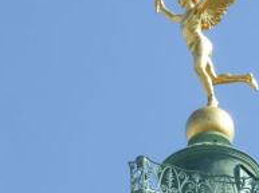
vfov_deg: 3.8
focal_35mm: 392
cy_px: 110
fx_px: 2928
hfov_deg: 5.1
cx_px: 172
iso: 100
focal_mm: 28.7
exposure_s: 1/320
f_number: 5.5
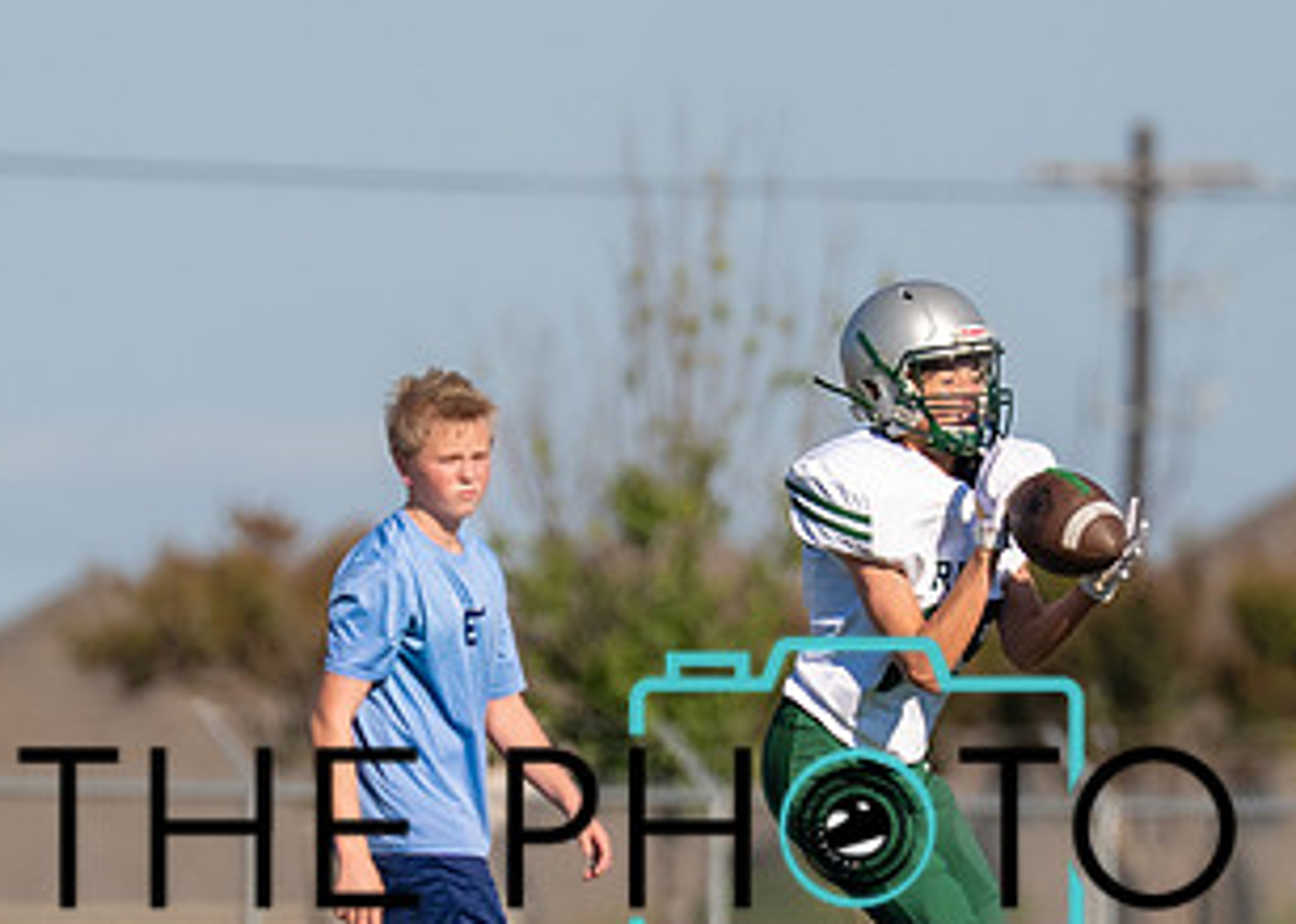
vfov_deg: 1.7
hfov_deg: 2.3
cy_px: 777
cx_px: 756
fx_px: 31898
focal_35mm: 867
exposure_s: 1/5000
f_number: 2.8
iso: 200
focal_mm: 200
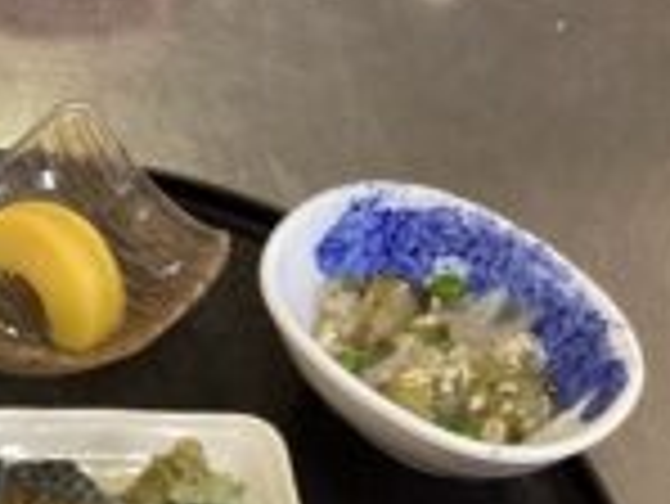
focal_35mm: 78
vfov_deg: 18.0
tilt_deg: -56.1
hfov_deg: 23.7
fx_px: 1511
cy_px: 605
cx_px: -38
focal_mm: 3.3
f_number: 2.4
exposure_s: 1/50
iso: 250
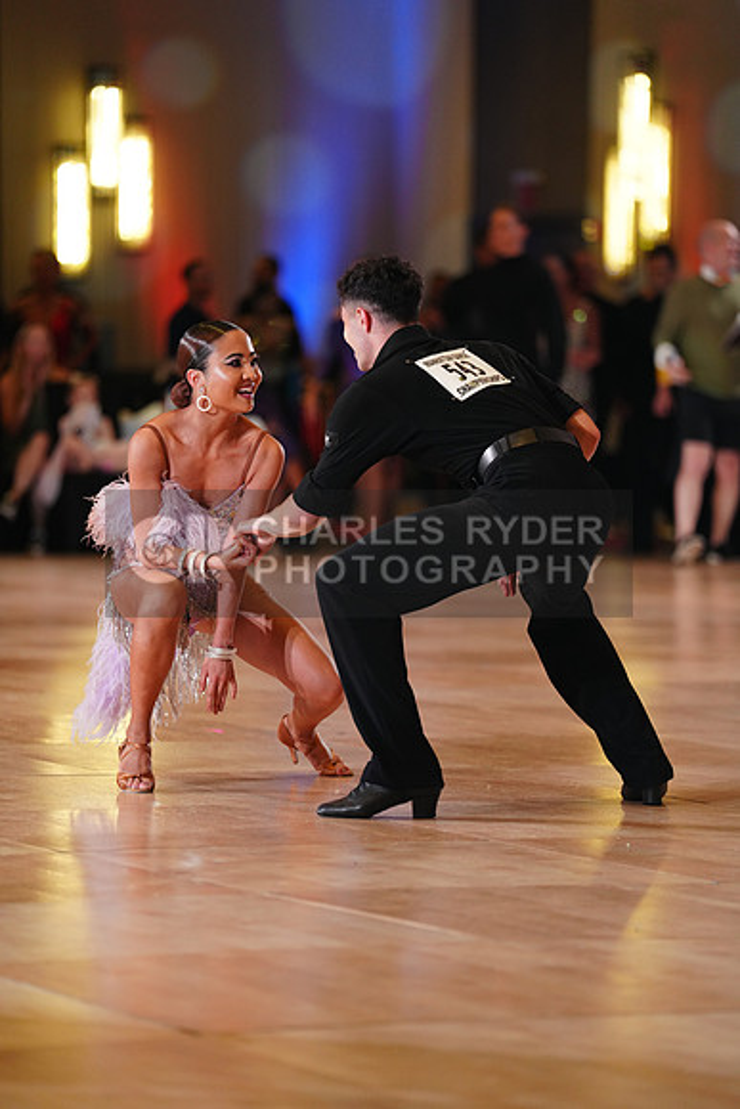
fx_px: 5423
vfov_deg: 11.7
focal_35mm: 176
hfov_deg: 7.8
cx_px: 370
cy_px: 554
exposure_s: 1/400
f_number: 2.8
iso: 1600
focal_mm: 176
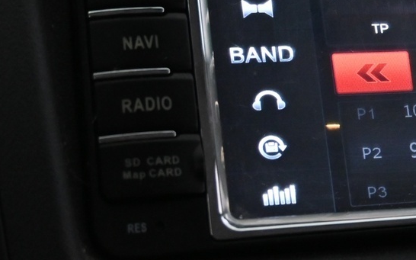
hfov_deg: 16.2
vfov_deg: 10.5
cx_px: 482
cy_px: 43
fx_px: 1414
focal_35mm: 125
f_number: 4.5
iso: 2000
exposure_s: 1/40
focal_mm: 27.5
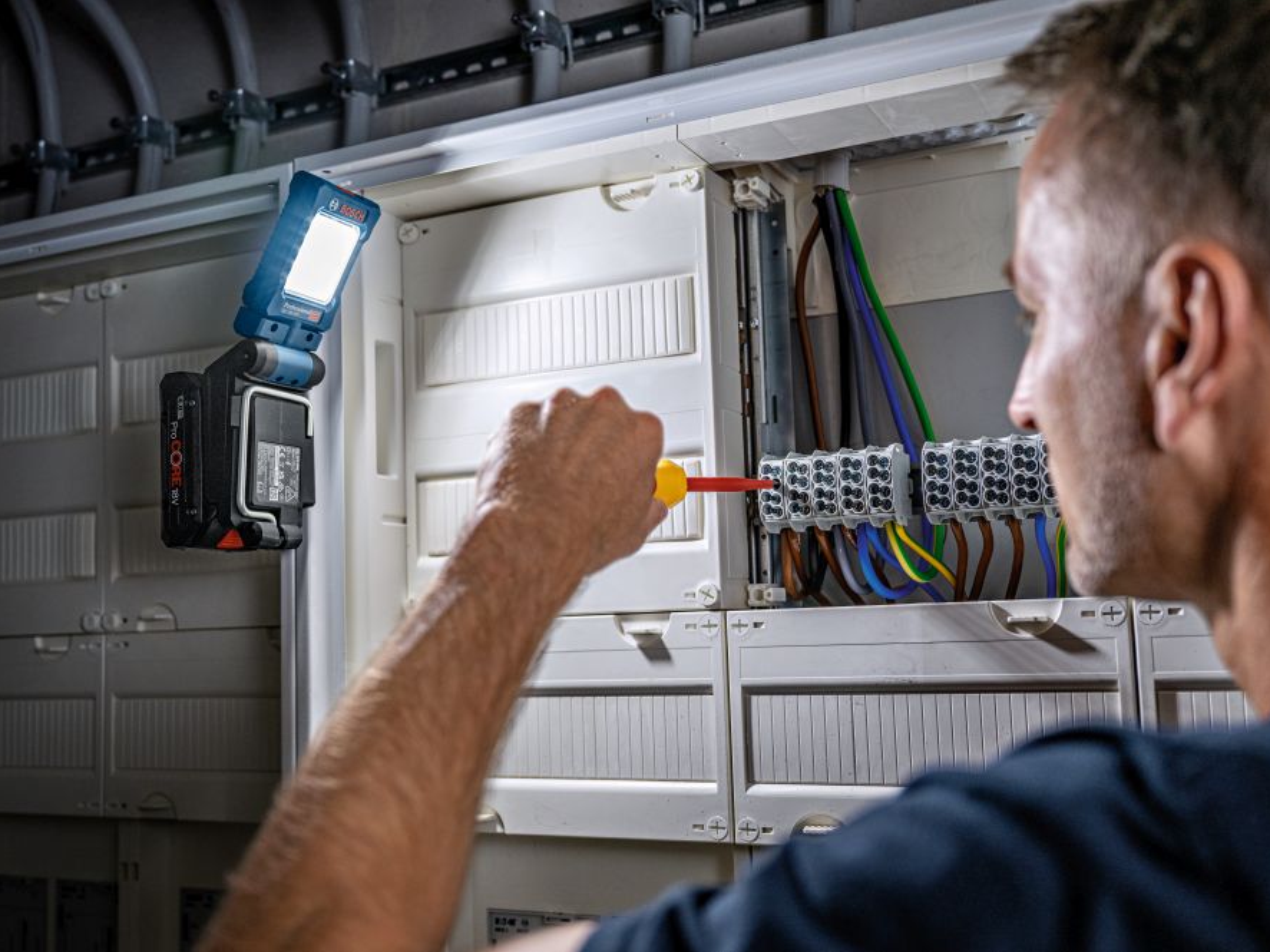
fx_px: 1394
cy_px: 477
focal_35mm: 38
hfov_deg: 49.0
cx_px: 618
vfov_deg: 37.7
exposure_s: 1/80
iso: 320
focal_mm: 35
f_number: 3.2
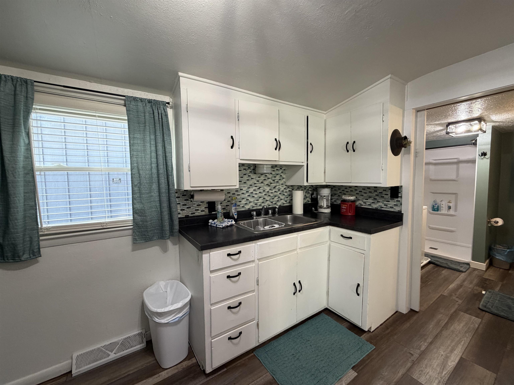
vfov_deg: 85.7
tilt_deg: -3.1
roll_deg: +1.1
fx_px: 208
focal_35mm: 14
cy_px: 192
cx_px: 257
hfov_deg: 102.1
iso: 200
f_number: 2.2
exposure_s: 1/60
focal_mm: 2.22
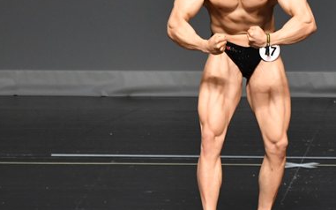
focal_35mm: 653
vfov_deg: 2.0
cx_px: 239
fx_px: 5979
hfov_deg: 3.2
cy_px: 80
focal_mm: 210
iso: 2500
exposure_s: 1/400
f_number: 5.6
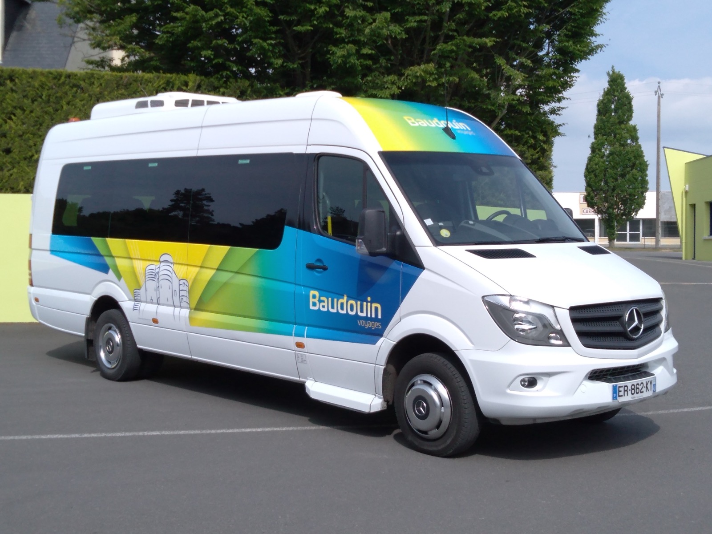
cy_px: 267
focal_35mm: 26
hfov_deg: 67.3
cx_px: 356
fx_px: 535
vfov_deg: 53.1
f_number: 2.2
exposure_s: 1/1257
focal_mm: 3.46
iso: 101
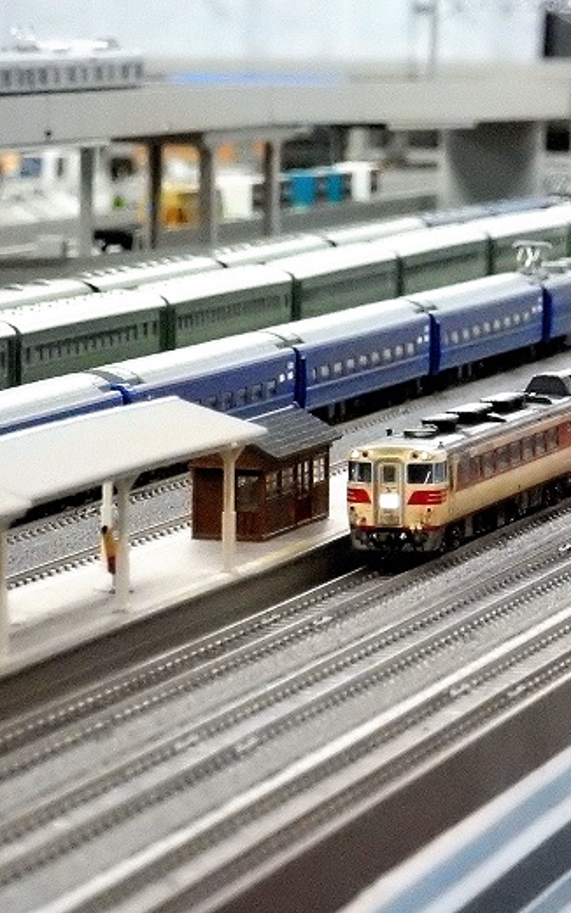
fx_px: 4926
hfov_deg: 6.6
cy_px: 458
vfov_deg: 10.6
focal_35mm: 198
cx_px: 459
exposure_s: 1/80
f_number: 6
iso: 3200
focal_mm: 24.7
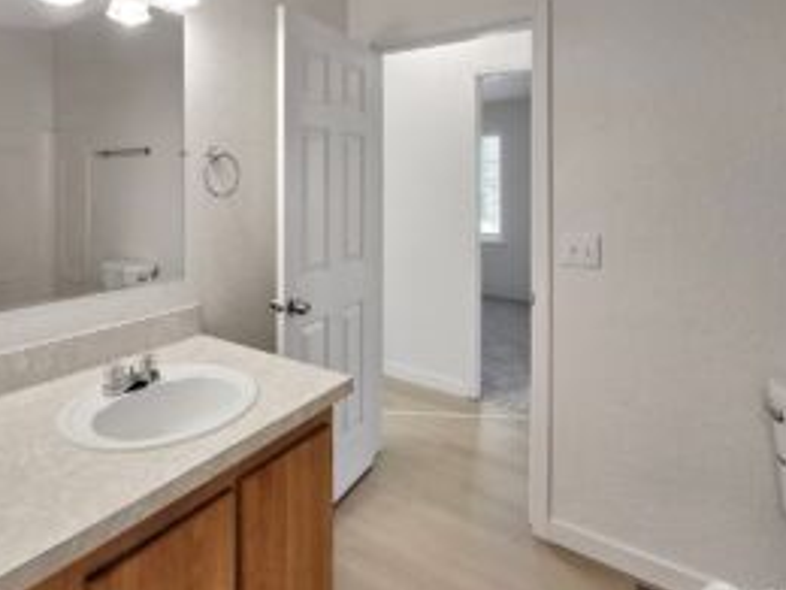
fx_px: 454
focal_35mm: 20
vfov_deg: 63.6
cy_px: 179
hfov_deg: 80.1
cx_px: 290
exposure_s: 1/60
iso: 64
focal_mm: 2.2
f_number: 2.2
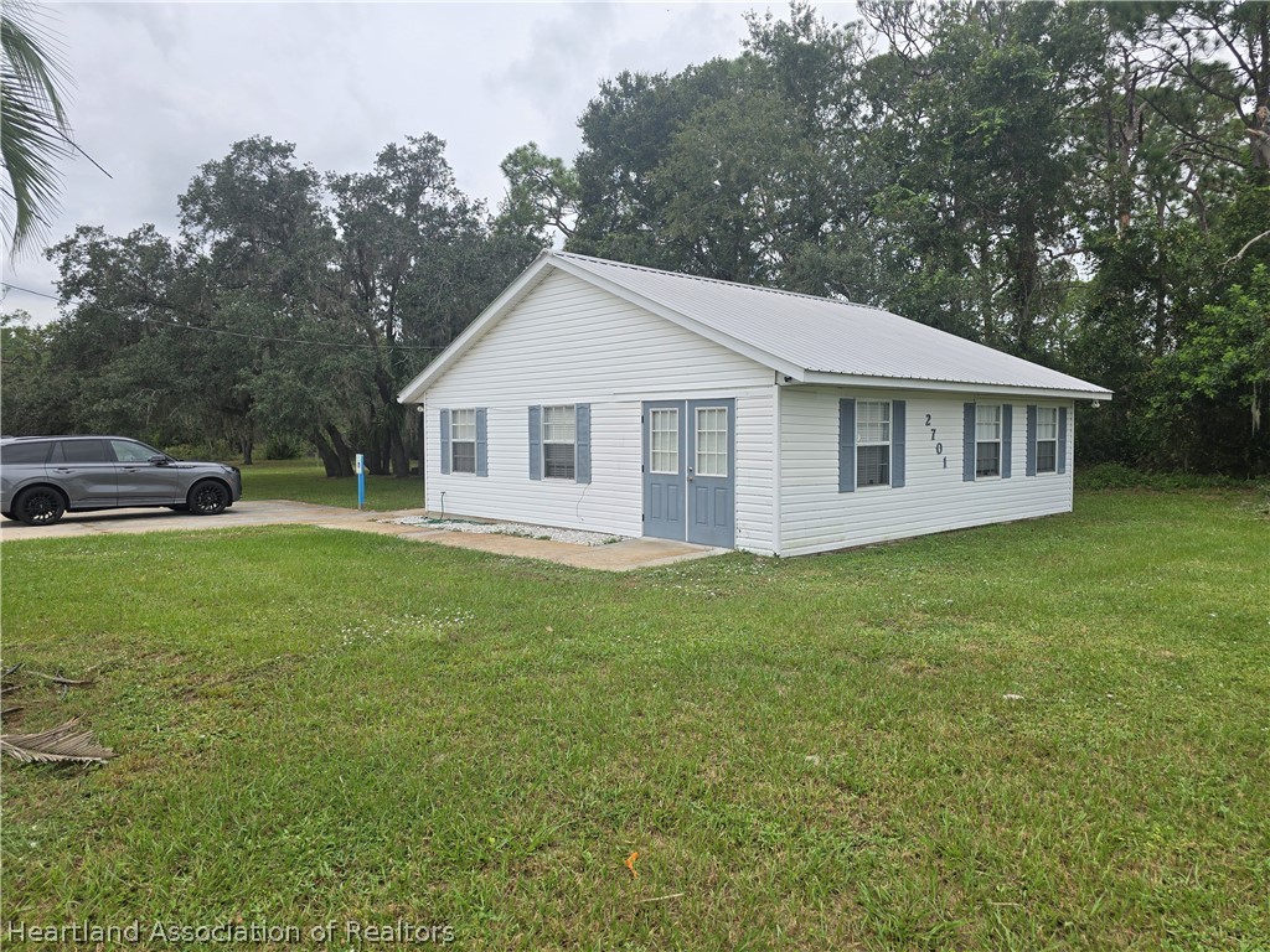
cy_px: 476
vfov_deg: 58.9
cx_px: 635
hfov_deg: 73.9
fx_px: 844
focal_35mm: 23
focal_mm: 6.3
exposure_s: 1/560
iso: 12
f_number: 1.7
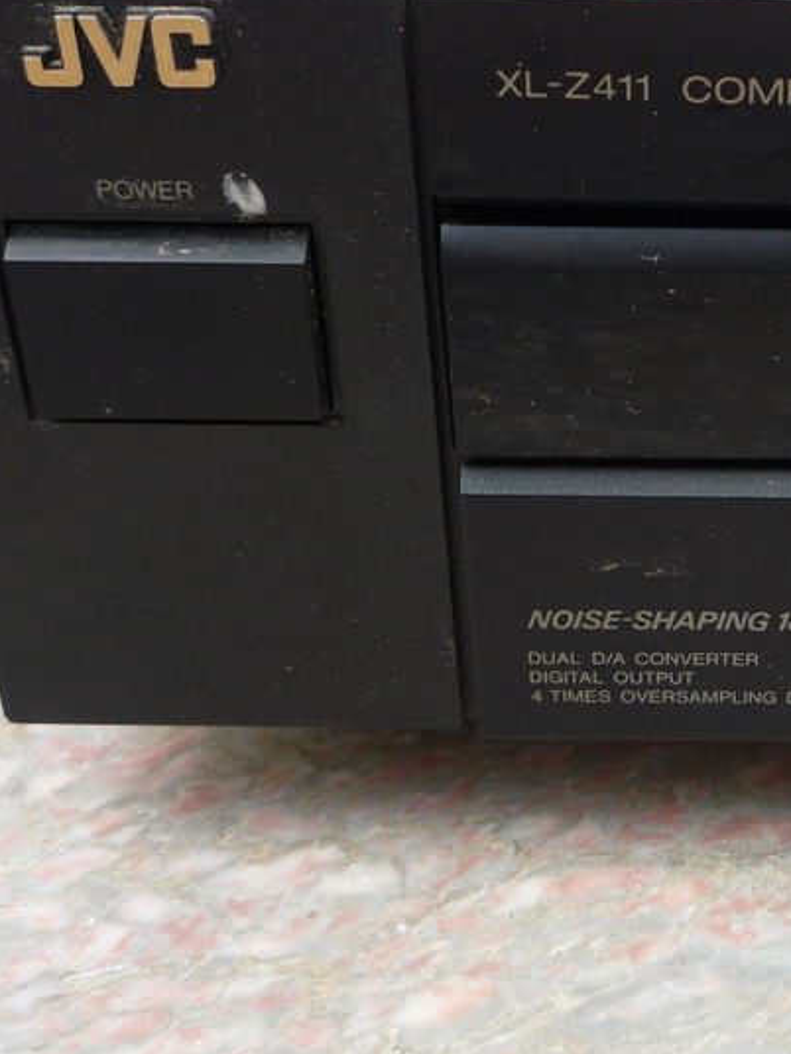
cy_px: 381
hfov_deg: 24.7
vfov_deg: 34.1
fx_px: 1706
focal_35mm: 56
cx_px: 822
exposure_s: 1/100
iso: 100
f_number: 3.3
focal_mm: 5.2
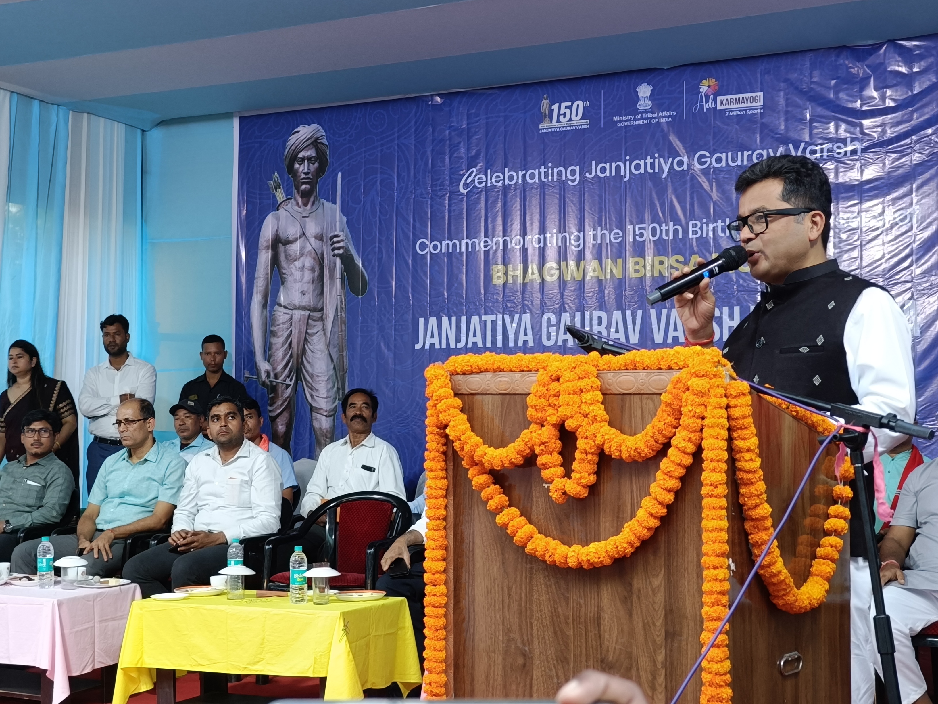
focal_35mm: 52
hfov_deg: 36.8
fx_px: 1409
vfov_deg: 28.0
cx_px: 469
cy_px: 352
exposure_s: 1/50
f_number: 2
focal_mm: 7.08
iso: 500
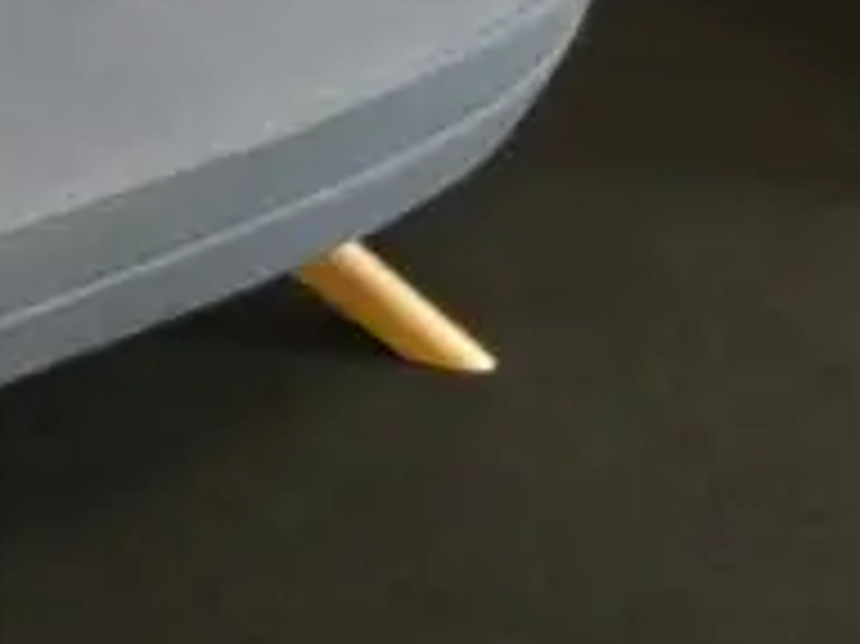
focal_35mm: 129
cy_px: -311
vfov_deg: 11.1
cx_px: -779
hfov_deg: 13.4
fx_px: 3203
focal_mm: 4.3
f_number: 3.3
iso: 640
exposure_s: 1/60
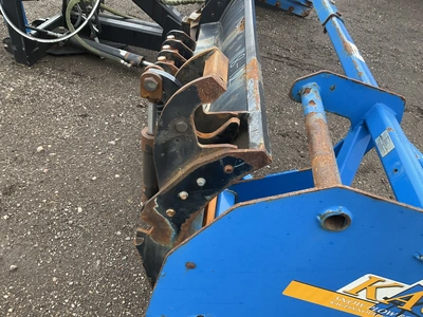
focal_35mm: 29
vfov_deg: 48.2
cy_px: 158
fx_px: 354
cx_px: 212
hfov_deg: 61.7
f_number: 1.8
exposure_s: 1/122
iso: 32
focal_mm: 3
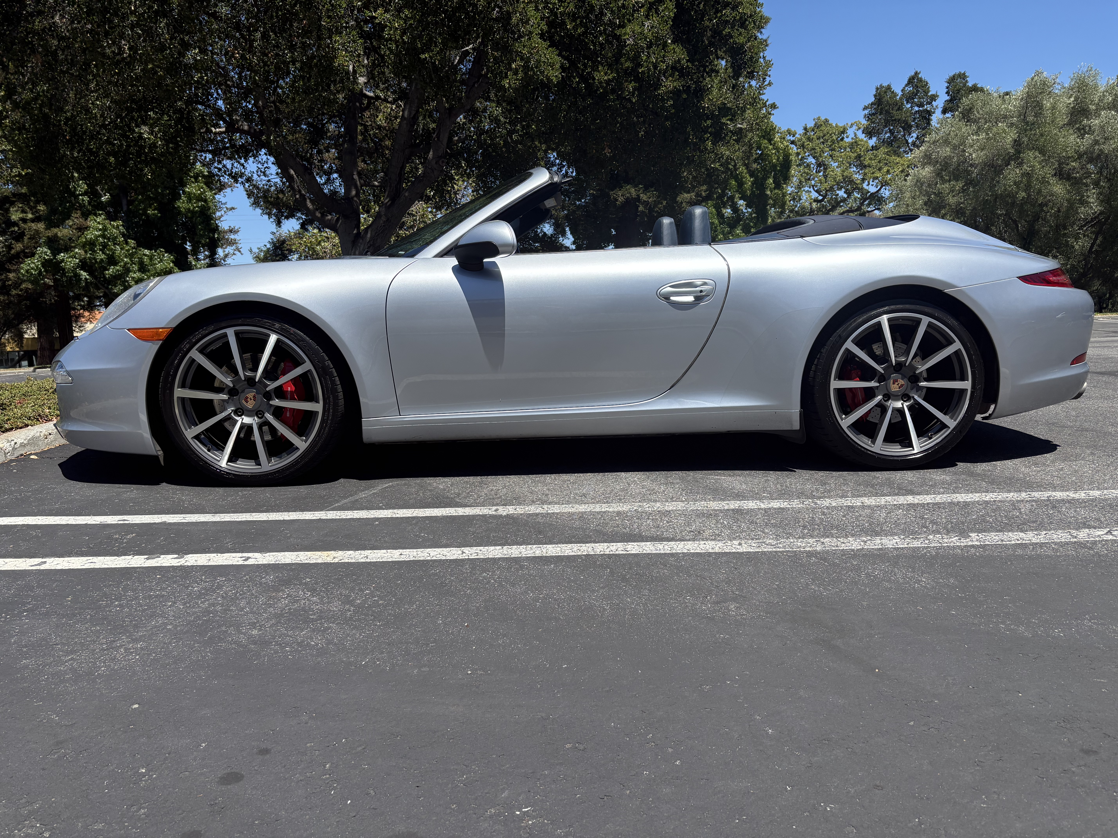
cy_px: 419
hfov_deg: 67.3
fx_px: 840
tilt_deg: -7.1
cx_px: 559
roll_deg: +1.7
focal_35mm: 26
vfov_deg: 53.1
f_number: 1.6
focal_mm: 5.96
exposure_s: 1/3623
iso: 64
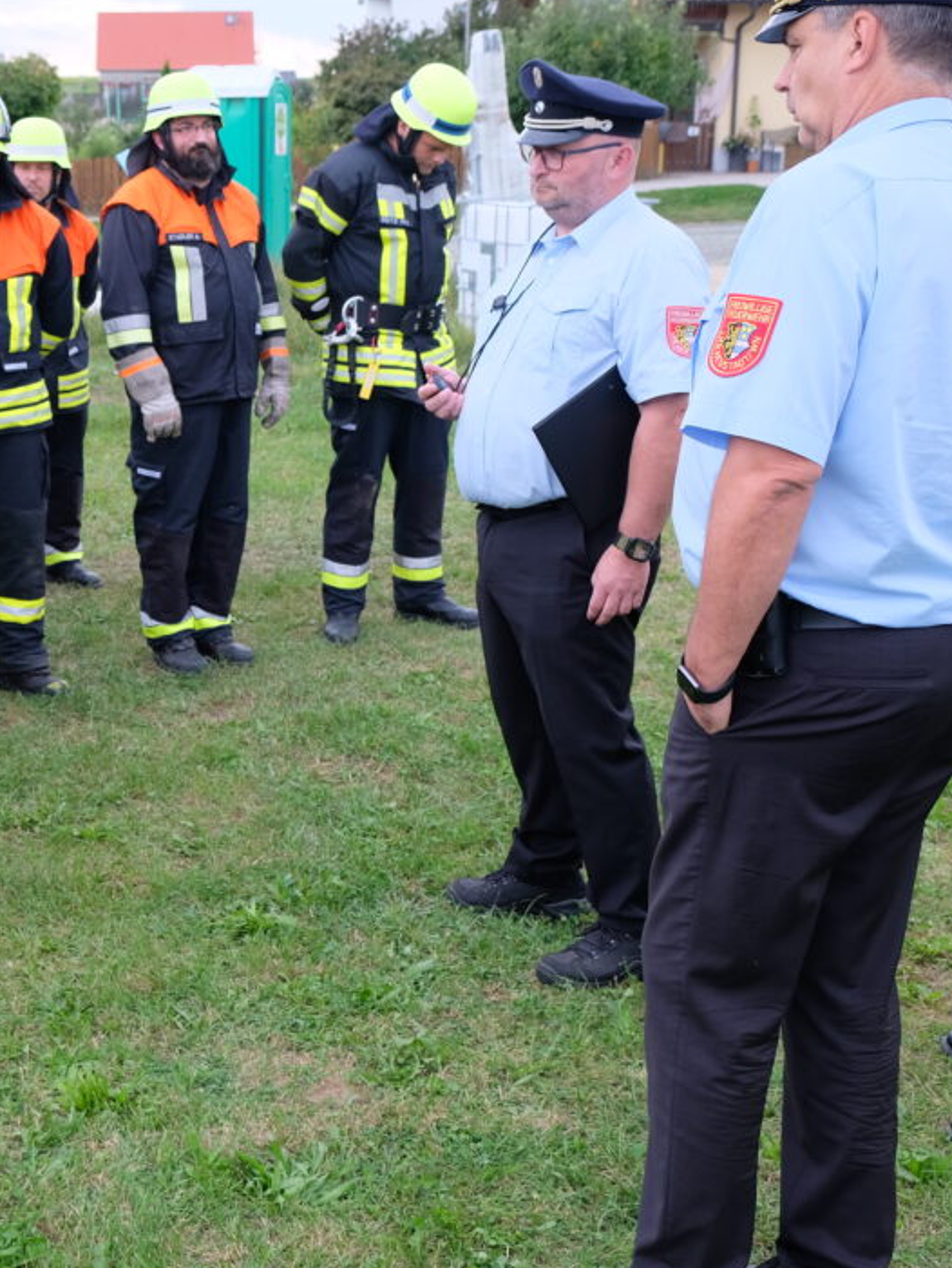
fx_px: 1870
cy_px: 566
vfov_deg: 37.4
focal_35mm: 51
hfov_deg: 27.7
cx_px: 123
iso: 400
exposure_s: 1/150
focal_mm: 20.5
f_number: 4
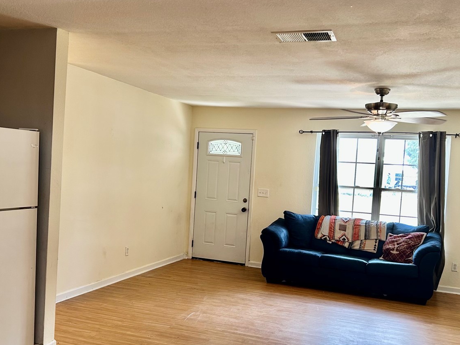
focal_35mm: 37
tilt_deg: -3.3
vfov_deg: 38.6
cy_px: 190
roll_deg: -3.2
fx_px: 492
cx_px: 240
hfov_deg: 50.1
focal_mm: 5.7
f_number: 1.5
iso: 80
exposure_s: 1/120
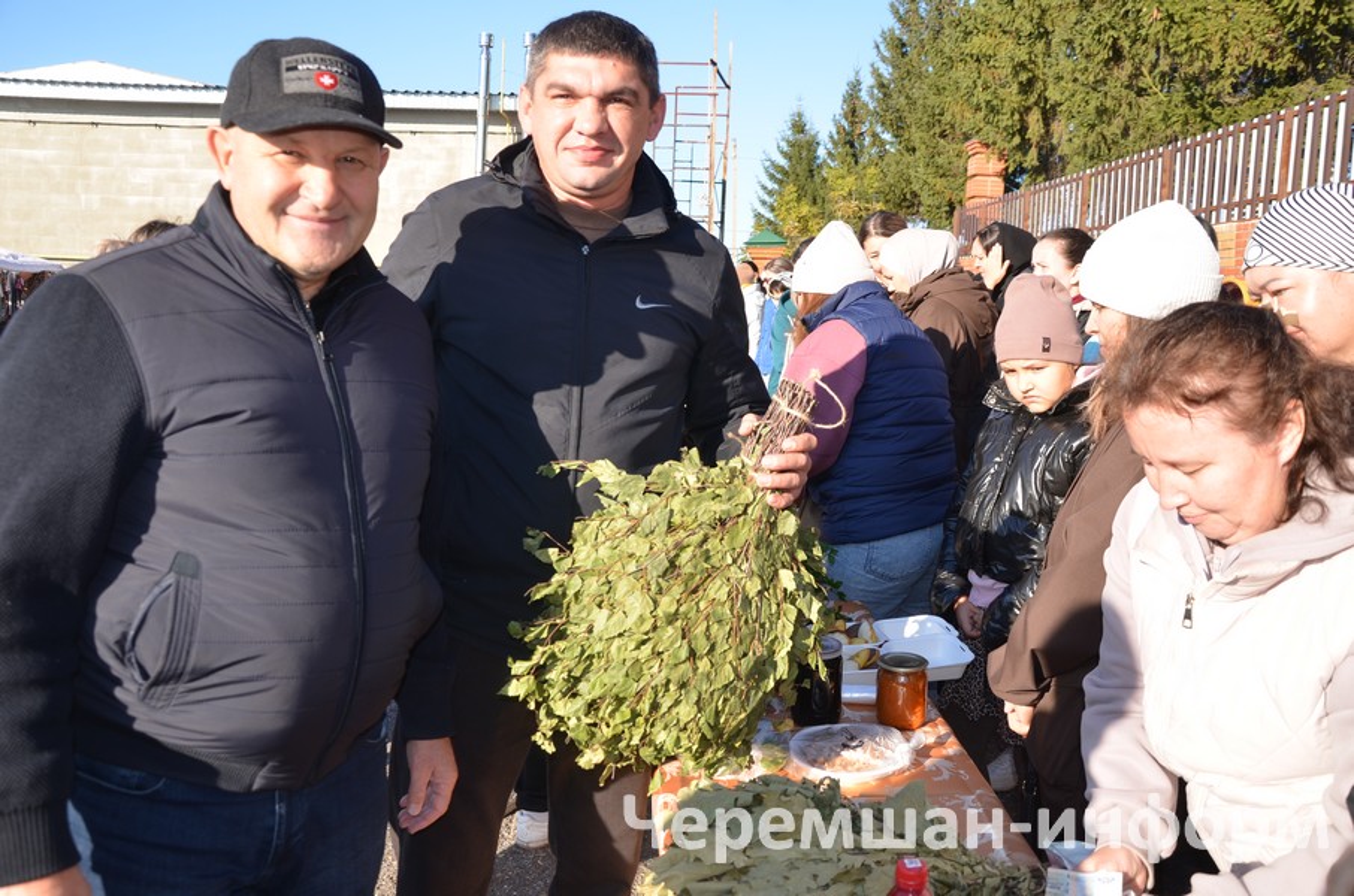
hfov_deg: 59.6
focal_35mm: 32
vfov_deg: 41.5
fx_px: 1182
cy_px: 448
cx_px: 677
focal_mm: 21
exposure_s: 1/250
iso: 100
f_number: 5
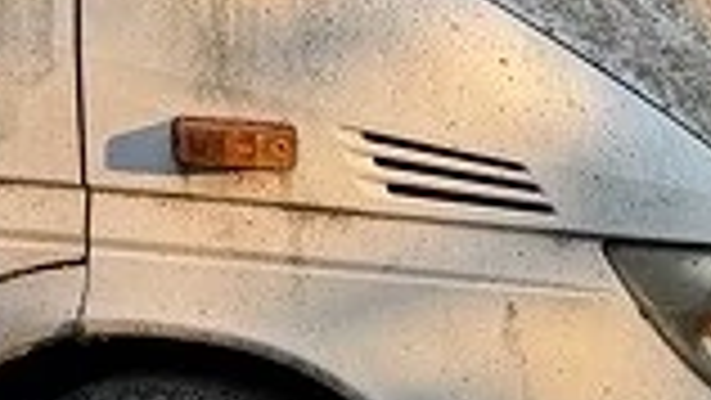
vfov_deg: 7.2
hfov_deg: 12.0
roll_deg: +2.6
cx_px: -554
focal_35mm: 166
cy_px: -162
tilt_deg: -0.8
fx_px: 3131
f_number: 1.78
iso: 80
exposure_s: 1/1493
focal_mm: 6.76
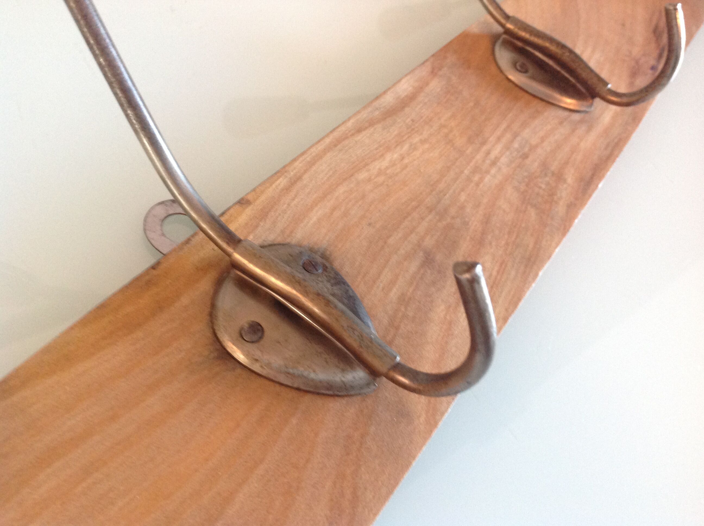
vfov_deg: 40.6
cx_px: 352
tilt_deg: -50.7
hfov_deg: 52.7
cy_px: 263
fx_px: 711
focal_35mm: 35
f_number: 2.4
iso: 250
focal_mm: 4.28
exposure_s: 1/17
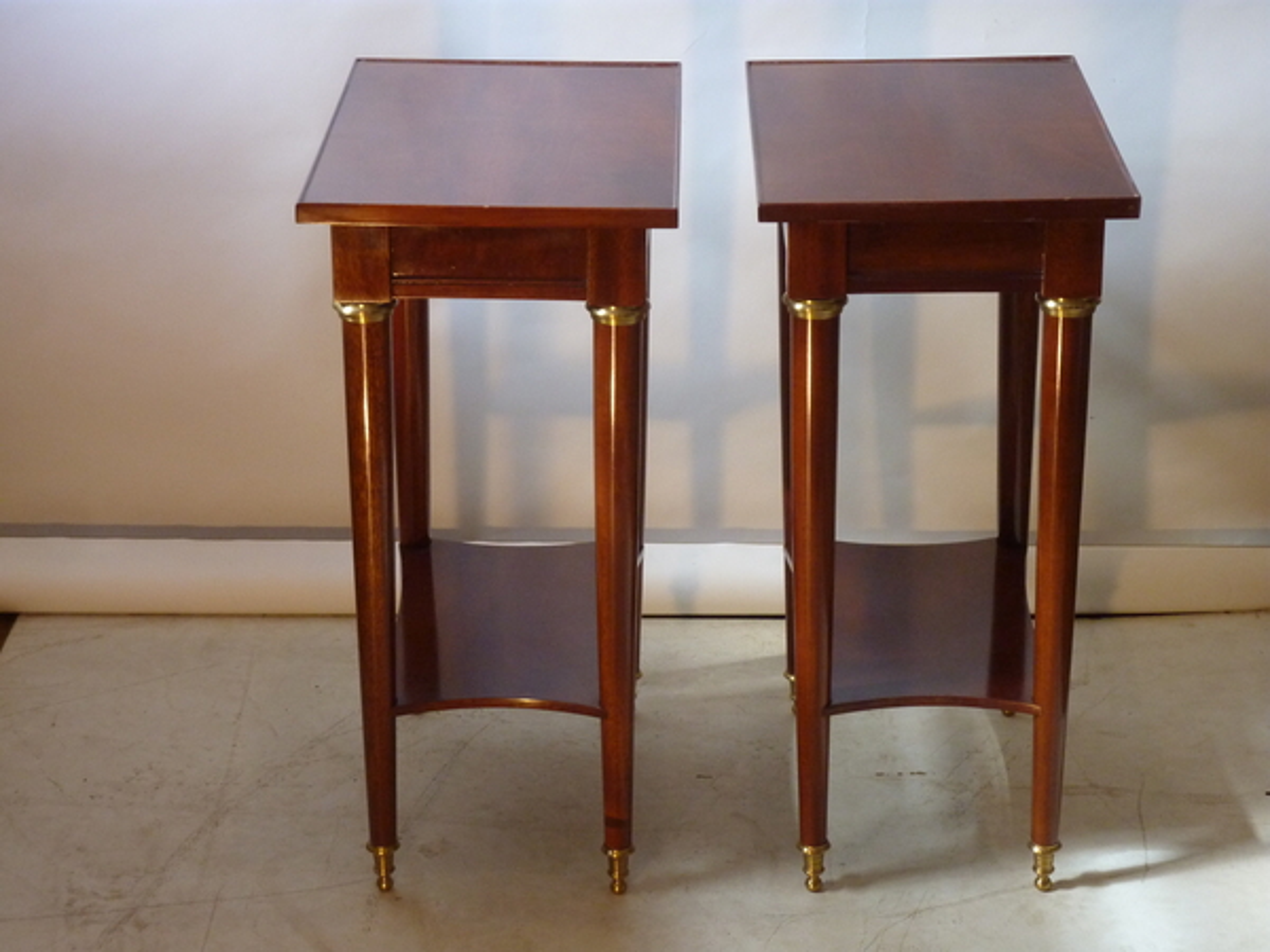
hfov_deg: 23.6
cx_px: 635
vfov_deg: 17.8
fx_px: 3045
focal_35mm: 83
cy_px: 476
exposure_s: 1/40
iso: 320
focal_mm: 13.7
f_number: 4.2
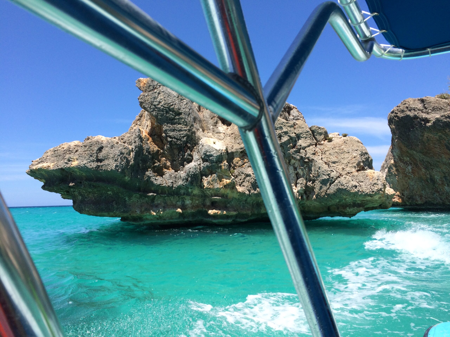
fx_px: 377
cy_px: 168
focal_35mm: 29
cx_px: 225
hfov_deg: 61.7
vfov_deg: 48.2
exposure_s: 1/1953
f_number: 2.2
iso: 32
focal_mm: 4.15
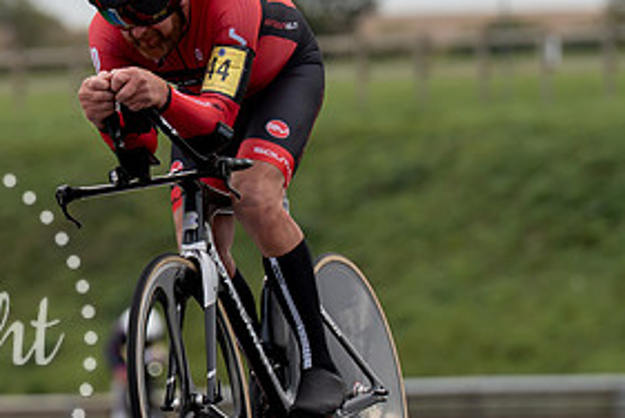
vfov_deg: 2.4
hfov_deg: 3.5
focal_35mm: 581
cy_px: 279
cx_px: 144
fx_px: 10097
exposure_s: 1/800
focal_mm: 194
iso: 160
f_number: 4
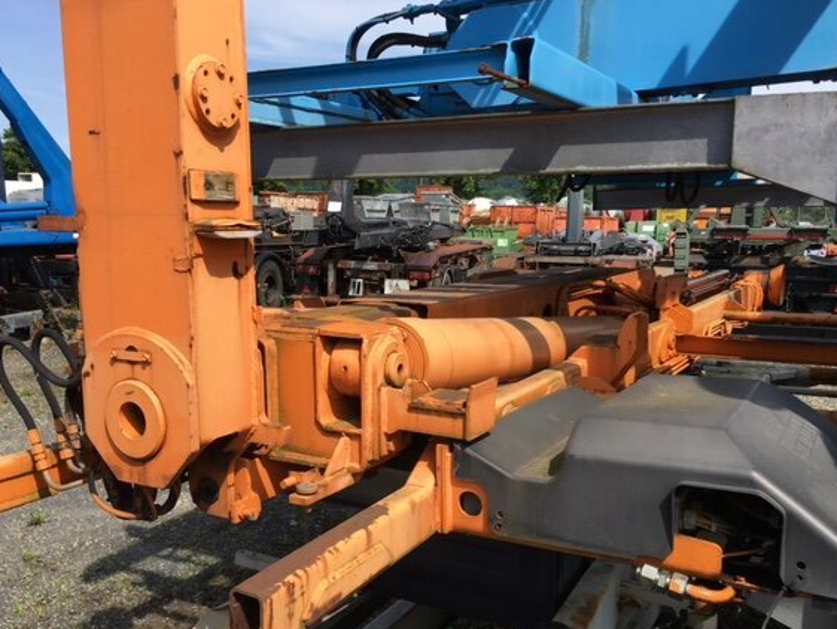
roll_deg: -1.1
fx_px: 798
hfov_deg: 55.3
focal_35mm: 33
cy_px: 341
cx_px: 416
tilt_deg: -5.7
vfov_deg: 42.9
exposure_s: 1/1026
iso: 25
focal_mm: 4.15
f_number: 2.2
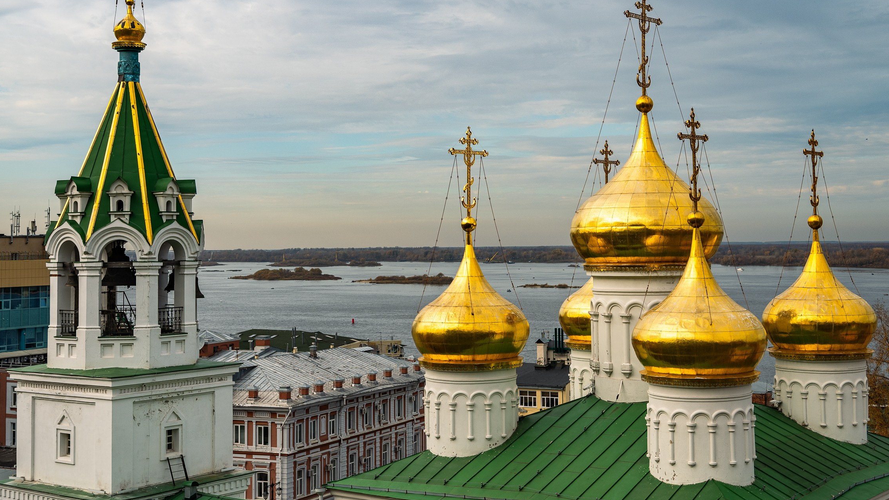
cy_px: 170
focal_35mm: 54
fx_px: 1273
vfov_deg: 22.1
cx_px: 478
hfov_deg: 38.5
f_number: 5.6
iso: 125
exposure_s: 1/400
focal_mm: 44
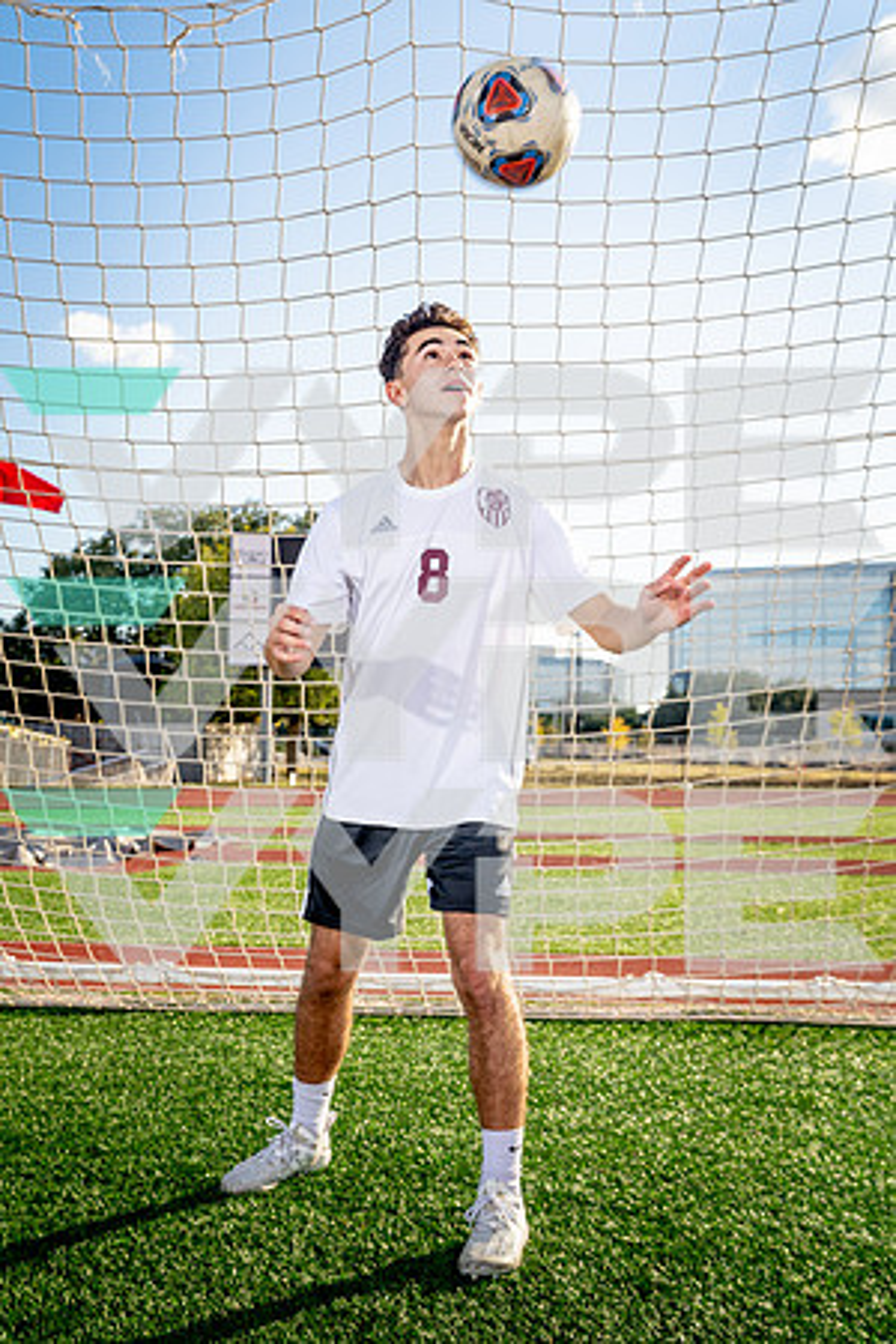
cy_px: 672
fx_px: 1531
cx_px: 448
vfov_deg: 47.4
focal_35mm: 41
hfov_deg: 32.6
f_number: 6.3
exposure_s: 1/250
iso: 100
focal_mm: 41
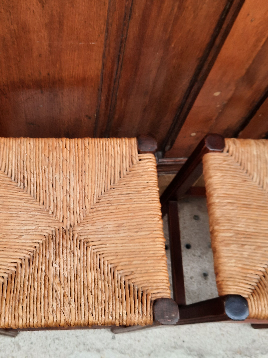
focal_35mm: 35
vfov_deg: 52.6
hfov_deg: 40.2
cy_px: 184
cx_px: 90
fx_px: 361
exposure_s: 1/107
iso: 32
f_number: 2
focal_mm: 4.6
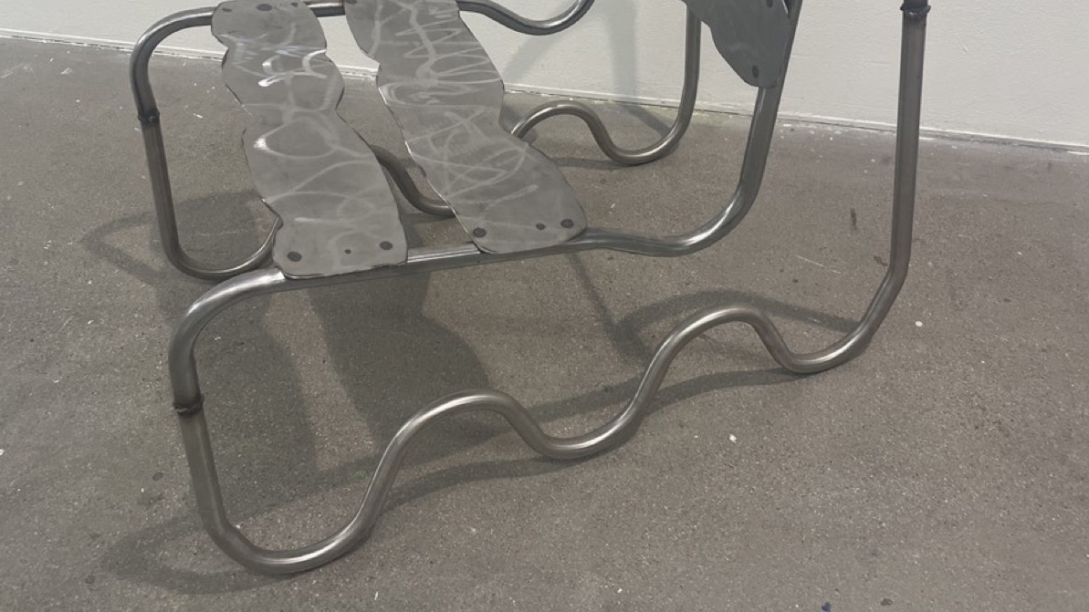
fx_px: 1097
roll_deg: +3.0
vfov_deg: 29.7
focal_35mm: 38
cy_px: 47
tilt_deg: -32.2
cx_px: 543
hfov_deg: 52.8
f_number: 1.6
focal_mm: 4.2
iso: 100
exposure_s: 1/113
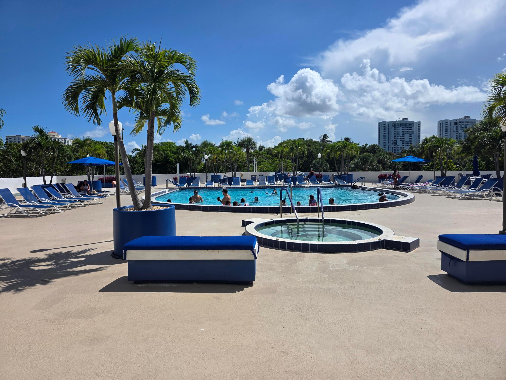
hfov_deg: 73.9
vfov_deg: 58.9
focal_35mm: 23
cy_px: 190
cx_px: 253
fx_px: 336
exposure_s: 1/7944
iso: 50
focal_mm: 6.3
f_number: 1.7
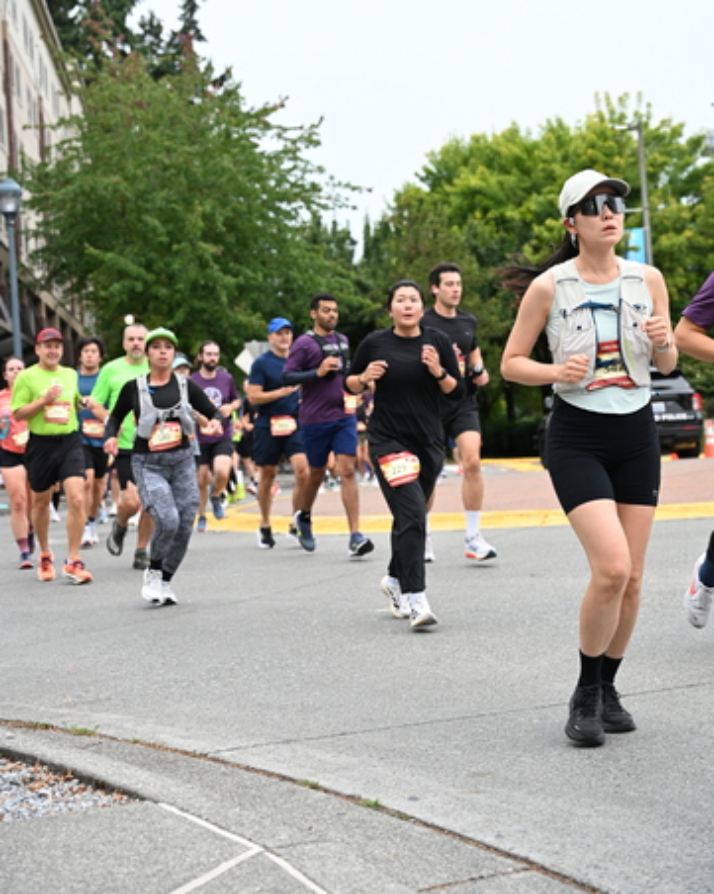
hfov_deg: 23.8
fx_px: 1692
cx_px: 361
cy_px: 360
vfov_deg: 29.5
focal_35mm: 64
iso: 1600
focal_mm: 56
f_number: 4
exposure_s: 1/800
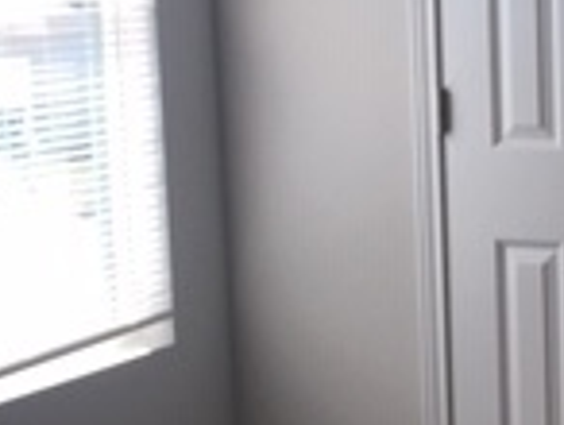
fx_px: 2073
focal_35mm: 127
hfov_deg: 15.4
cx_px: 471
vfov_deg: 11.7
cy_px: 278
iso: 25
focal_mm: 4.15
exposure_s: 1/120
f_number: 2.2
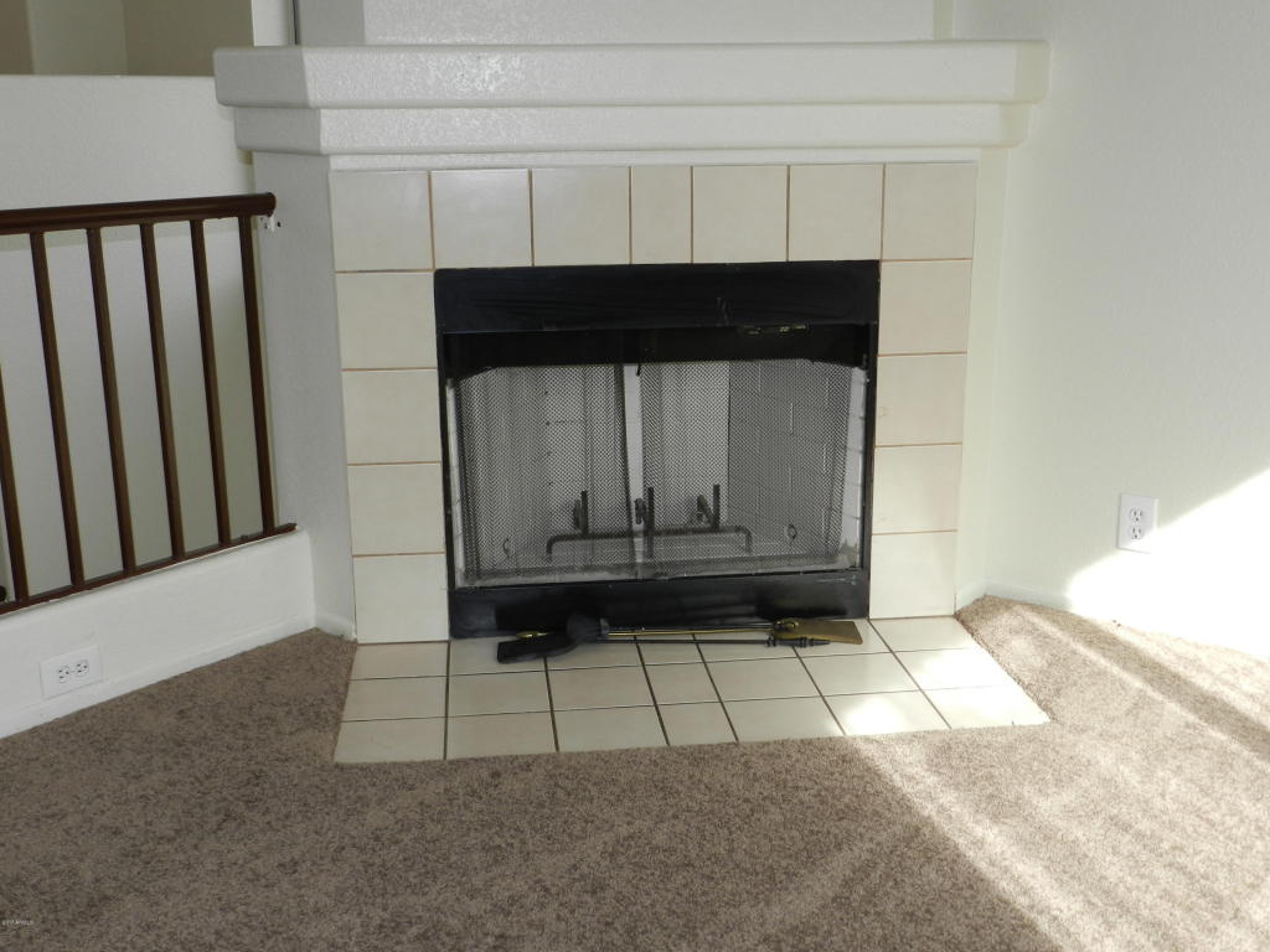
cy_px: 476
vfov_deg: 37.7
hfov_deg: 49.0
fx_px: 1394
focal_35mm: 38
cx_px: 635
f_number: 4
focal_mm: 6.7
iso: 160
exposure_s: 1/200
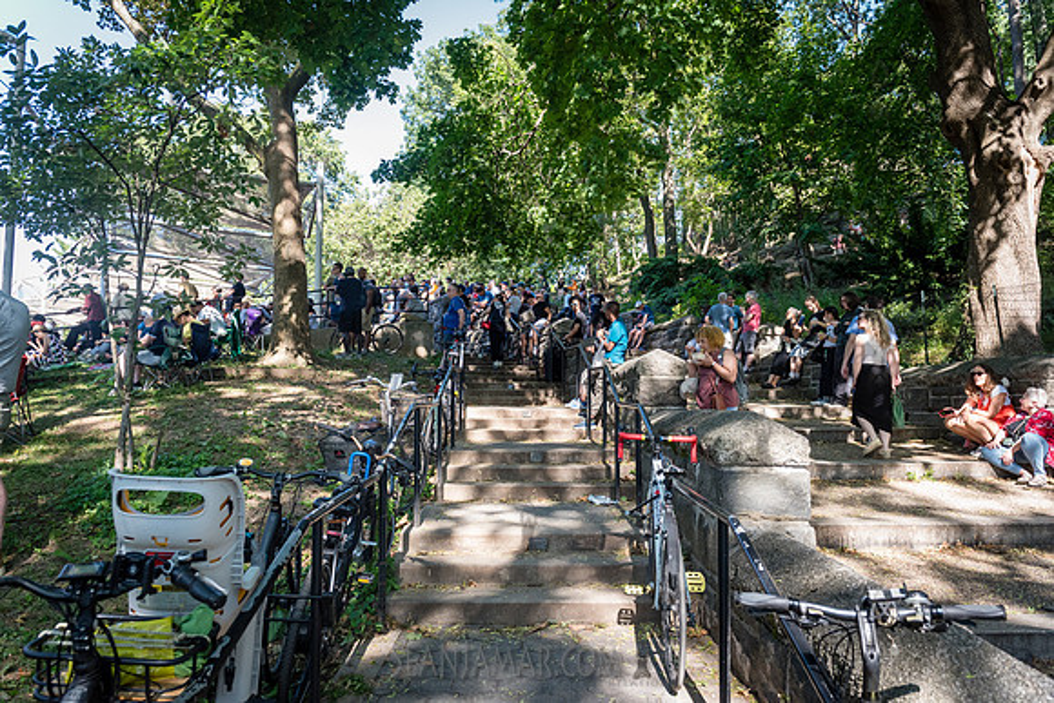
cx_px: 527
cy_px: 352
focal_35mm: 24
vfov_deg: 52.8
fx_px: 709
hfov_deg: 73.2
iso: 1250
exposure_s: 1/640
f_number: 4
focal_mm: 24
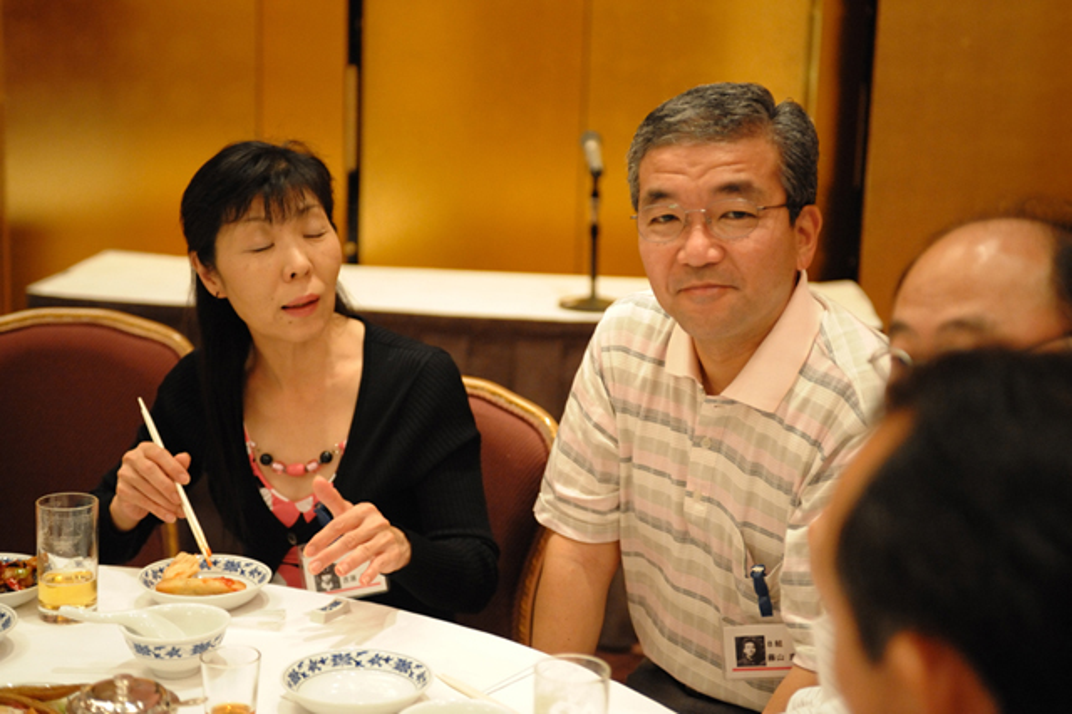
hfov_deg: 32.4
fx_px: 1845
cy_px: 357
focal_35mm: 62
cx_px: 536
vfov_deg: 21.9
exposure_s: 1/125
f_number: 2.8
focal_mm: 62
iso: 5000
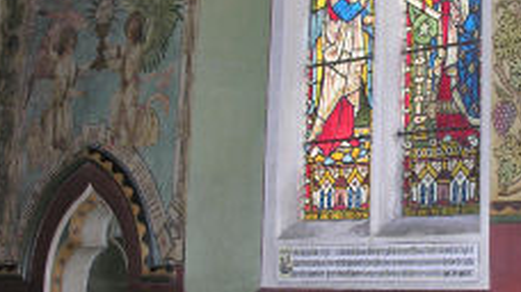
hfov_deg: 27.2
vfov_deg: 15.7
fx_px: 1063
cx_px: 384
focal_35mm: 77
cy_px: 156
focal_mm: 8.9
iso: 98
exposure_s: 1/60.1
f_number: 2.8
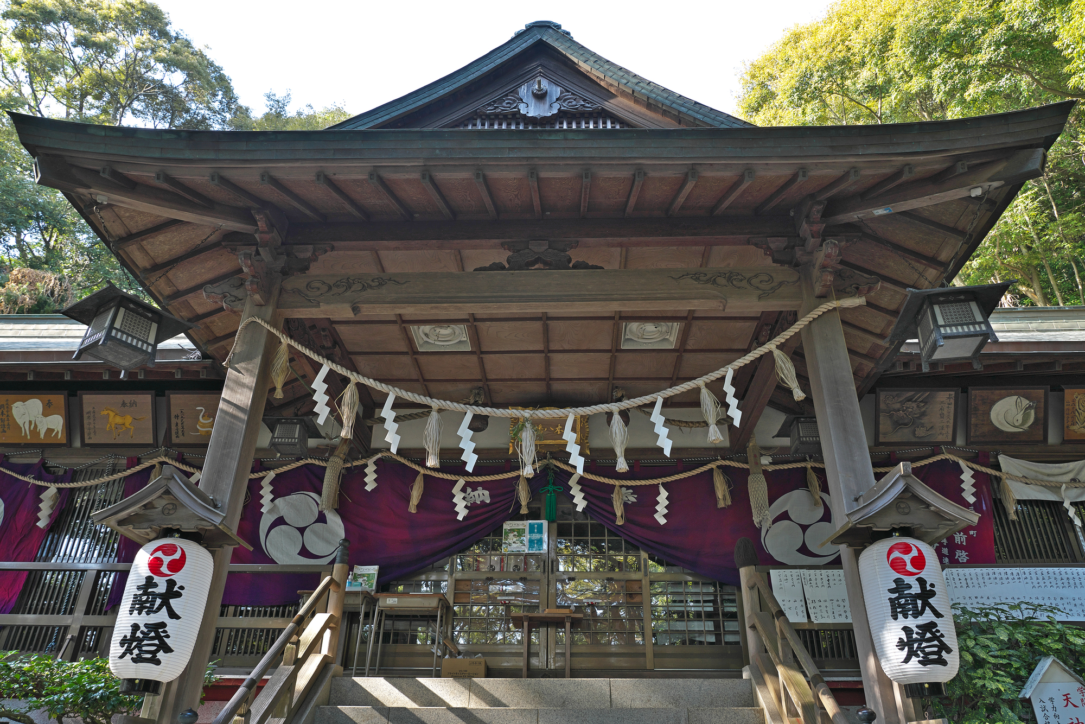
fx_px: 723
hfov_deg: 73.7
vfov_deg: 53.1
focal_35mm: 24
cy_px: 362
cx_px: 542
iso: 200
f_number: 10
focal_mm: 24
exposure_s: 1/20
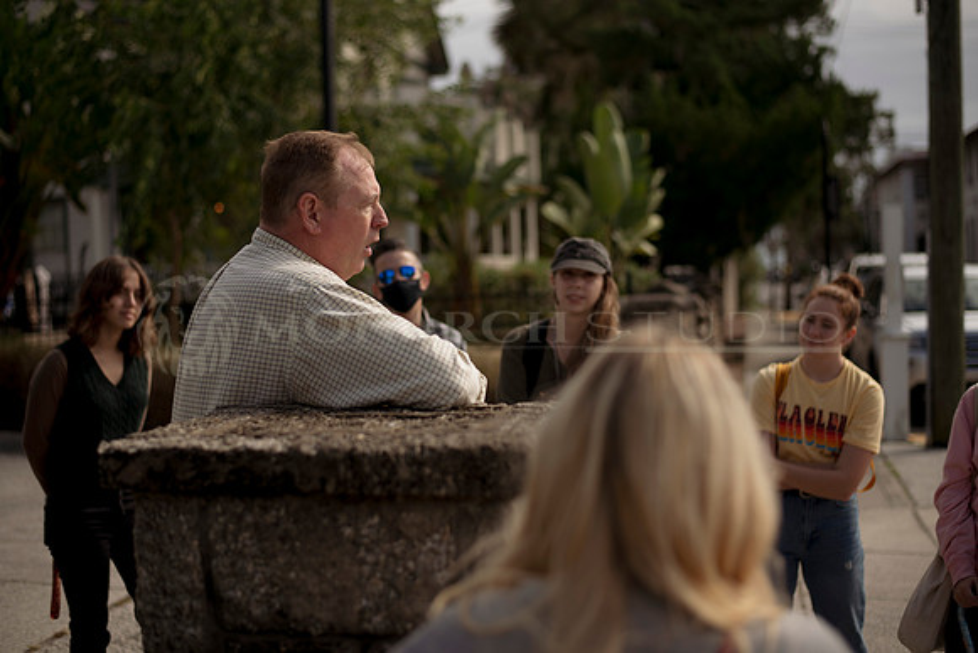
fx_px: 1359
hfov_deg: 39.6
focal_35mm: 50
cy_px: 326
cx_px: 489
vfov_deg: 27.0
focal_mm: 50
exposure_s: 1/1000
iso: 31
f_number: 2.2
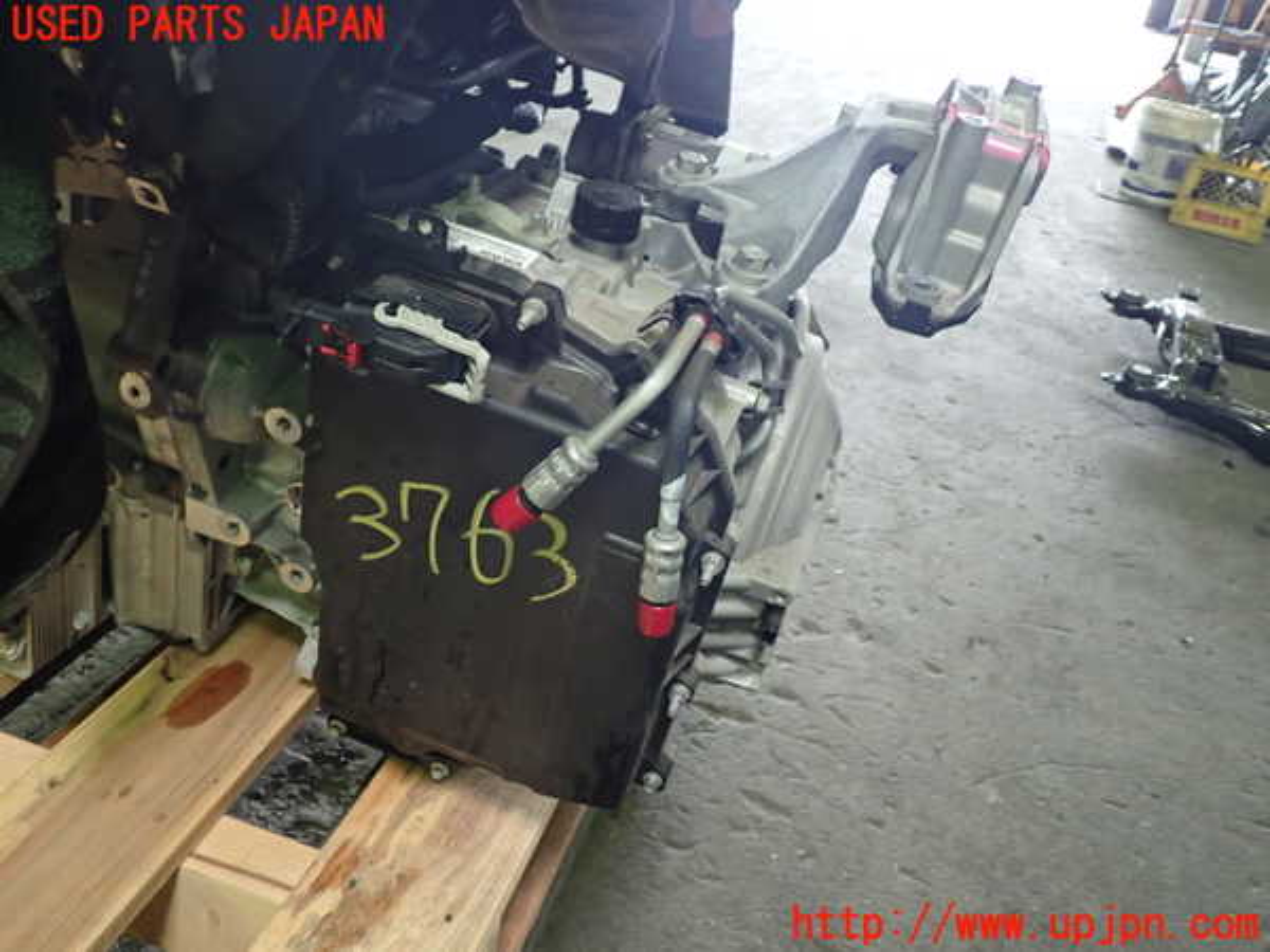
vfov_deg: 46.8
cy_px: 476
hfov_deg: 60.0
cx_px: 635
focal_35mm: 30
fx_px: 1101
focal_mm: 5.4
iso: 320
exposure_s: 1/30
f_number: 2.3
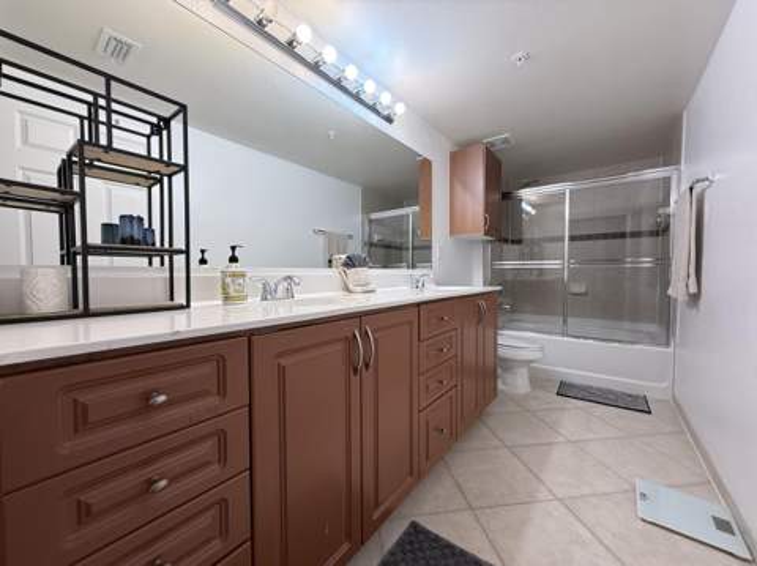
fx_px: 306
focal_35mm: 14
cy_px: 283
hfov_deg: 102.1
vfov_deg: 85.6
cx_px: 378
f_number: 2.2
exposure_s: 1/120
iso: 160
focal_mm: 2.22
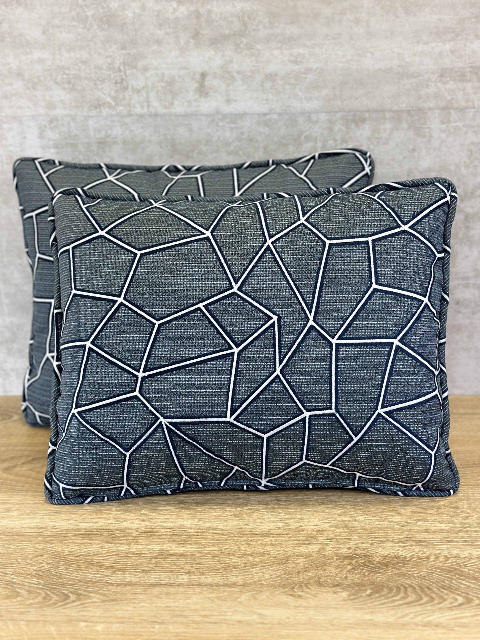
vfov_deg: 39.7
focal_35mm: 48
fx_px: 887
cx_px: 240
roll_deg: +1.6
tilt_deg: -17.2
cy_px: 320
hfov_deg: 30.3
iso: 100
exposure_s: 1/120
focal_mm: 6.86
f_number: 1.78
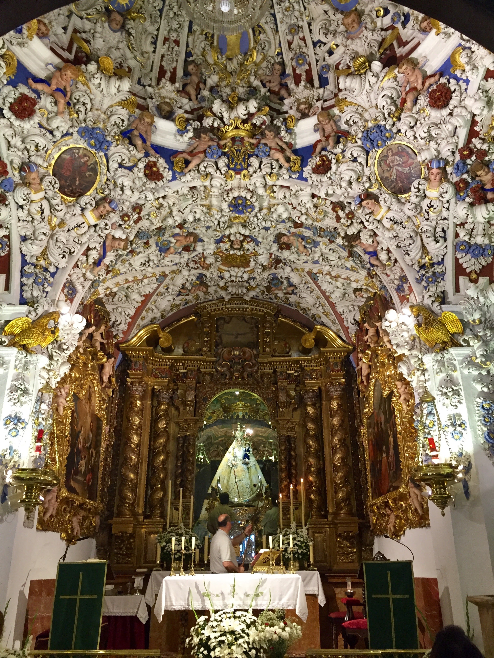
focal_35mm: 29
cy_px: 329
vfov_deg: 61.7
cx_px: 247
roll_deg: -0.3
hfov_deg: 48.2
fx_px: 552
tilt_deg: +22.5
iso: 160
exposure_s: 1/33
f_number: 2.2
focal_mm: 4.15
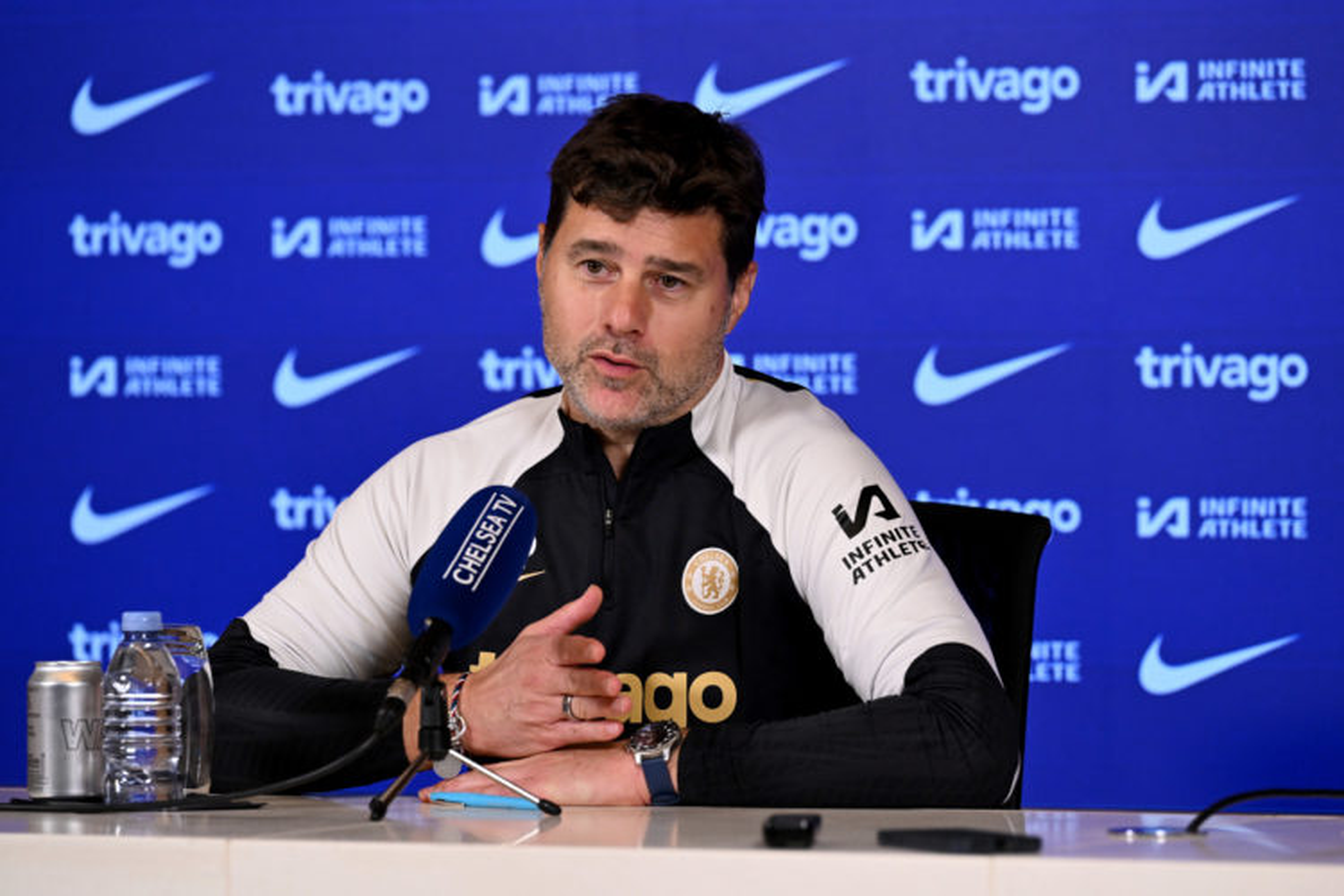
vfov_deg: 7.8
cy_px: 448
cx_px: 672
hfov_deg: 11.7
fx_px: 6533
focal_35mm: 175
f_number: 4
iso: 2000
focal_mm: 175
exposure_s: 1/320
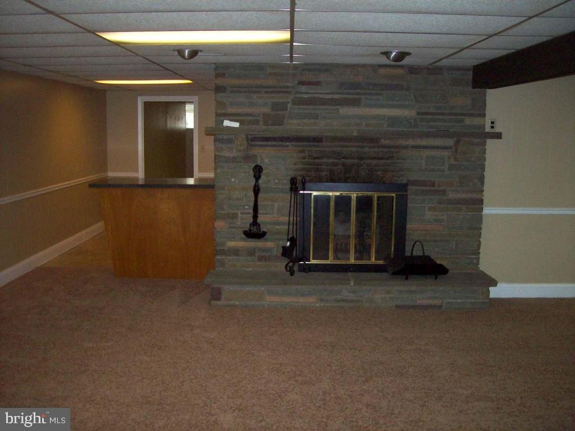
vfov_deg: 39.7
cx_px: 288
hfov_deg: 51.4
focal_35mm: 36
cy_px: 216
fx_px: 598
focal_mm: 6
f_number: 2.7
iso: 140
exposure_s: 1/64
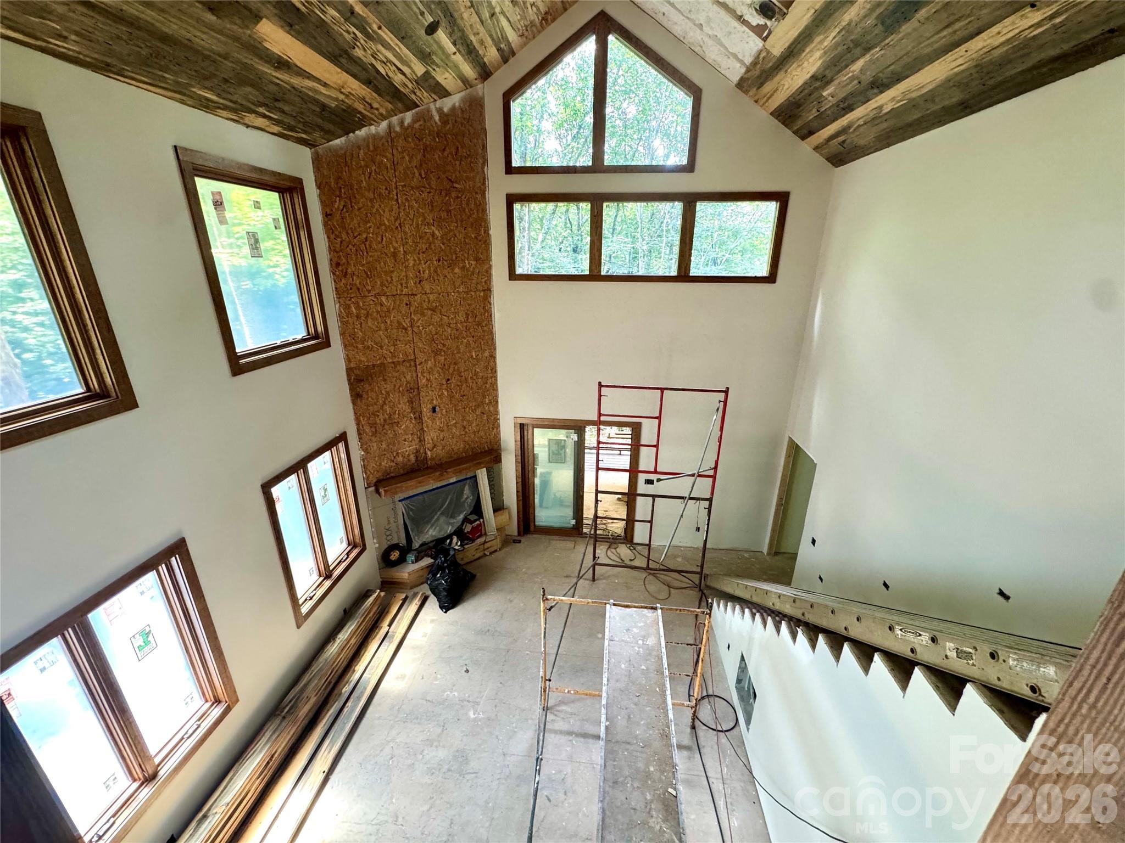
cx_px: 562
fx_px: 455
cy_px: 422
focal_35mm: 14
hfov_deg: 102.1
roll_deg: +0.1
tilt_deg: -20.7
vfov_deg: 85.7
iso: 250
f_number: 2.2
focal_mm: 2.22
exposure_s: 1/60
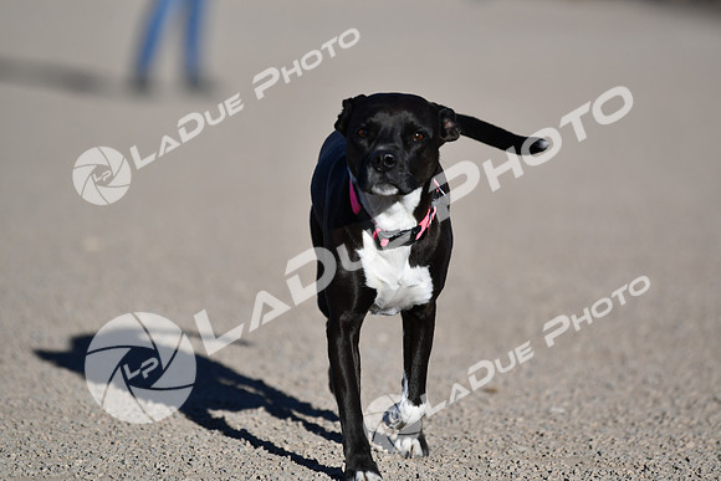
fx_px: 5559
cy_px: 240
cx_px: 360
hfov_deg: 7.4
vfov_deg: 5.0
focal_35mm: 278
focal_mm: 185
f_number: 2.8
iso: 100
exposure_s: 1/4000
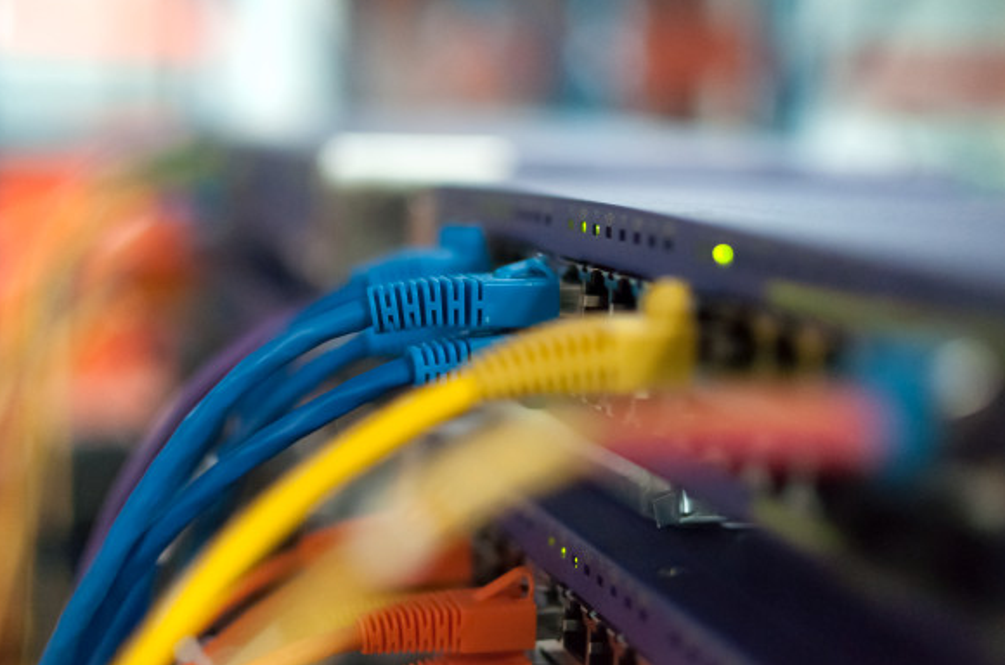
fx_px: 1519
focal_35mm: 55
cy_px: 323
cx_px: 485
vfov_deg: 24.7
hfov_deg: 36.6
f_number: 1.8
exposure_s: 1/1000
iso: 5000
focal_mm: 35
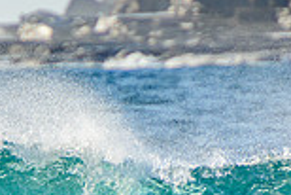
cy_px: 272
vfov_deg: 0.6
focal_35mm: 2295
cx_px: 72
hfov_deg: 0.9
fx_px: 18568
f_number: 5.6
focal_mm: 400
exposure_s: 1/2000
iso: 400
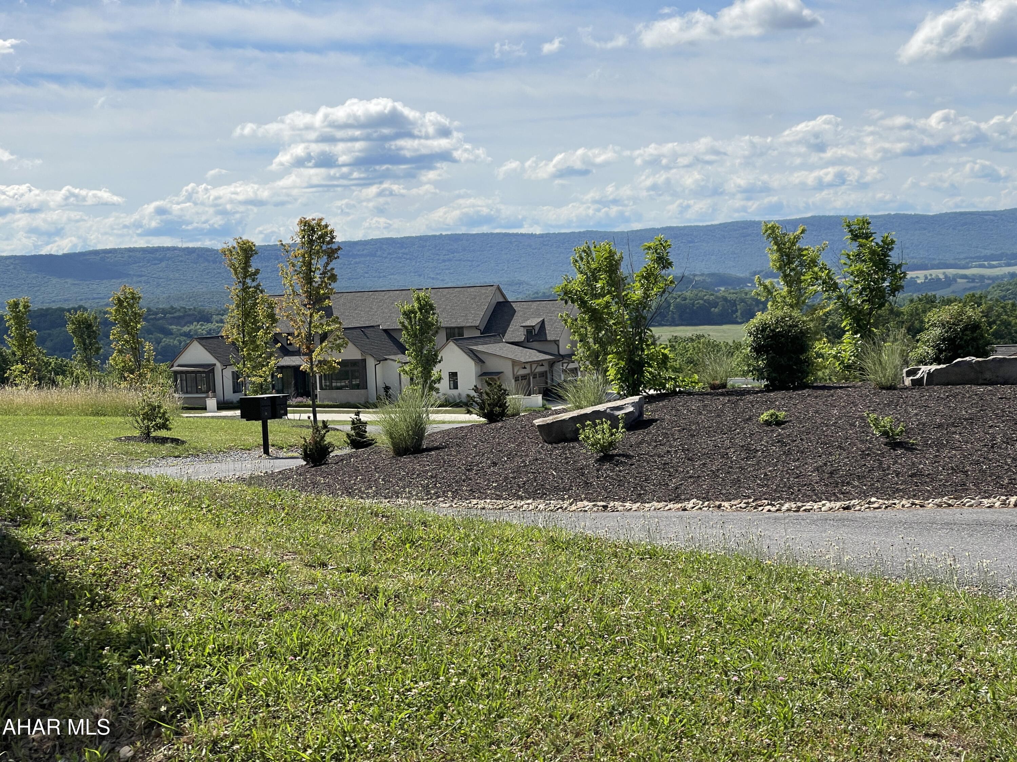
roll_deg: +3.0
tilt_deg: -5.3
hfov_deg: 30.3
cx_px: 508
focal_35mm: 64
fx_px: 1880
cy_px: 381
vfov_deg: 22.9
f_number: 2.2
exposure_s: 1/1727
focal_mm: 7.5
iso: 20
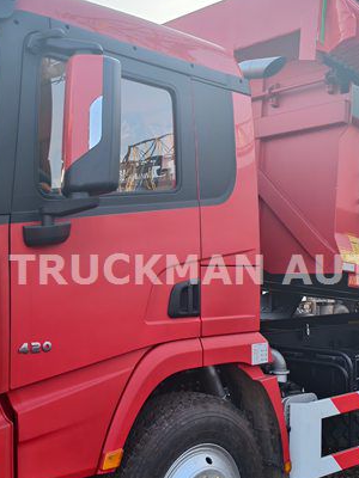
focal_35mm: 46
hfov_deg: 31.4
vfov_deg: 41.2
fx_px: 636
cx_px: 214
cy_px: 271
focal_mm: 5.6
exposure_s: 1/481
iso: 71
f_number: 1.57
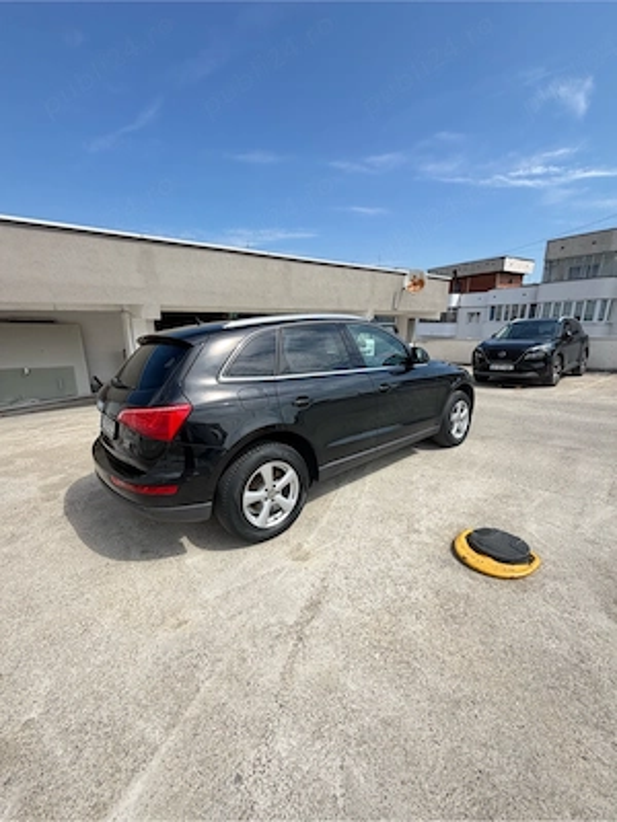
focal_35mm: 14
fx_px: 333
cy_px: 411
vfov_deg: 102.1
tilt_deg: -12.6
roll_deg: +0.7
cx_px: 308
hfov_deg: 85.7
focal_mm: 2.22
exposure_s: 1/770
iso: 25
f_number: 2.2
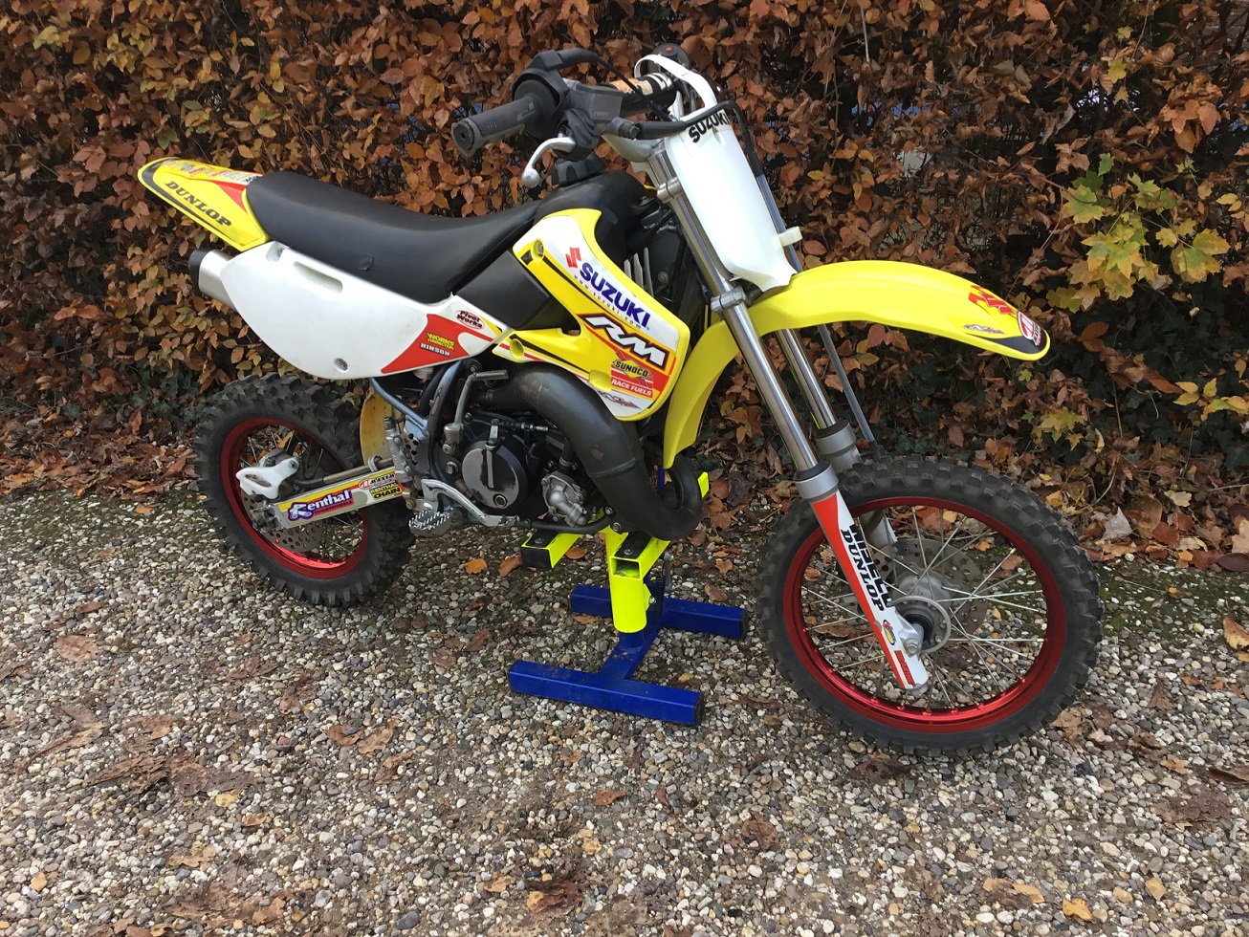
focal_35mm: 31
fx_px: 1119
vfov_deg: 45.5
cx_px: 624
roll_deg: -0.6
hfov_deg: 58.3
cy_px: 468
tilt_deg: -24.5
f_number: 2.4
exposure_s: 1/100
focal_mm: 3.3
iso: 32
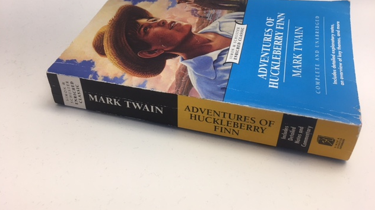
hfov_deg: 61.0
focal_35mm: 32
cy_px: 82
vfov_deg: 36.5
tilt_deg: -36.0
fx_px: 318
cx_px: 189
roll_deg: -1.7
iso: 40
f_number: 2.2
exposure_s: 1/30
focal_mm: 4.15
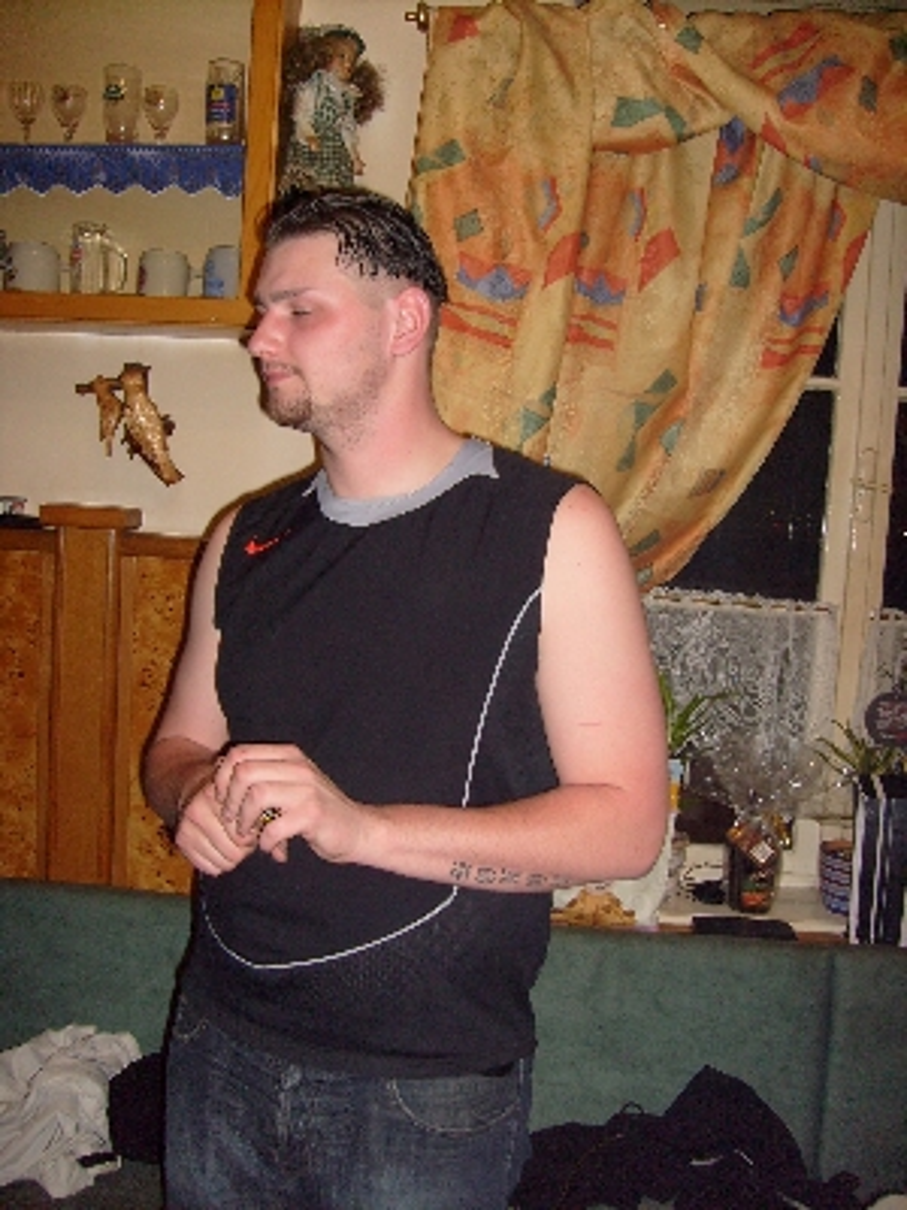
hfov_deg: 40.7
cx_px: 454
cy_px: 605
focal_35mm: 35
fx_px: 1223
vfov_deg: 52.6
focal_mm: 5.8
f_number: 2.8
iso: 100
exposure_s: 1/45
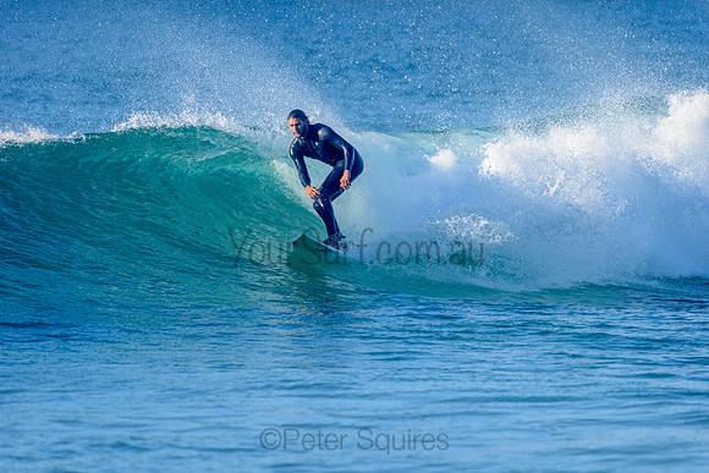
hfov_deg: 4.1
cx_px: 354
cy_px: 236
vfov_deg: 2.7
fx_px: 9855
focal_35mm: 500
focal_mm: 500
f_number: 5.6
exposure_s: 1/2000
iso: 400
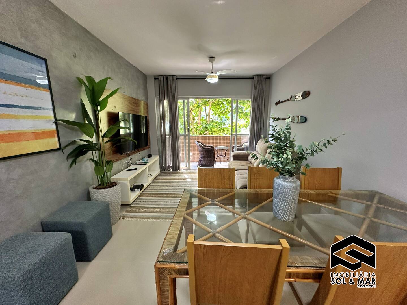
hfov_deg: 102.1
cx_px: 204
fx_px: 165
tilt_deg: -10.2
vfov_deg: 85.7
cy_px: 152
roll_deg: -0.2
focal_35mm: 14
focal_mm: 2.22
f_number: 2.2
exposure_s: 1/60
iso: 200
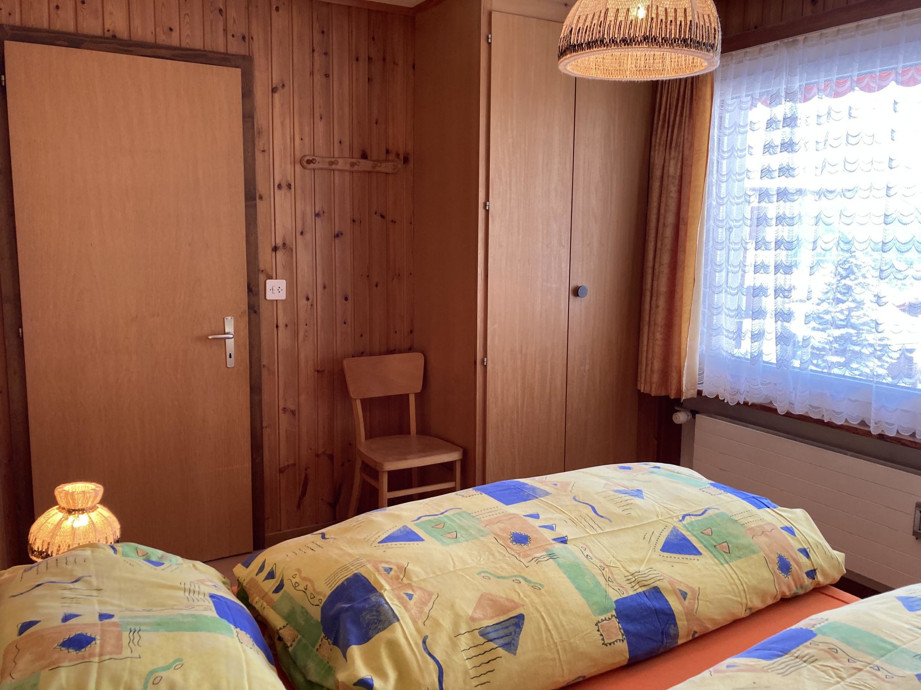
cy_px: 345
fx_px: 745
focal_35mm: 28
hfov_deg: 63.4
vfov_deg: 49.7
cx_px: 460
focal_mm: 3.99
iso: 80
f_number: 1.8
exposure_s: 1/50
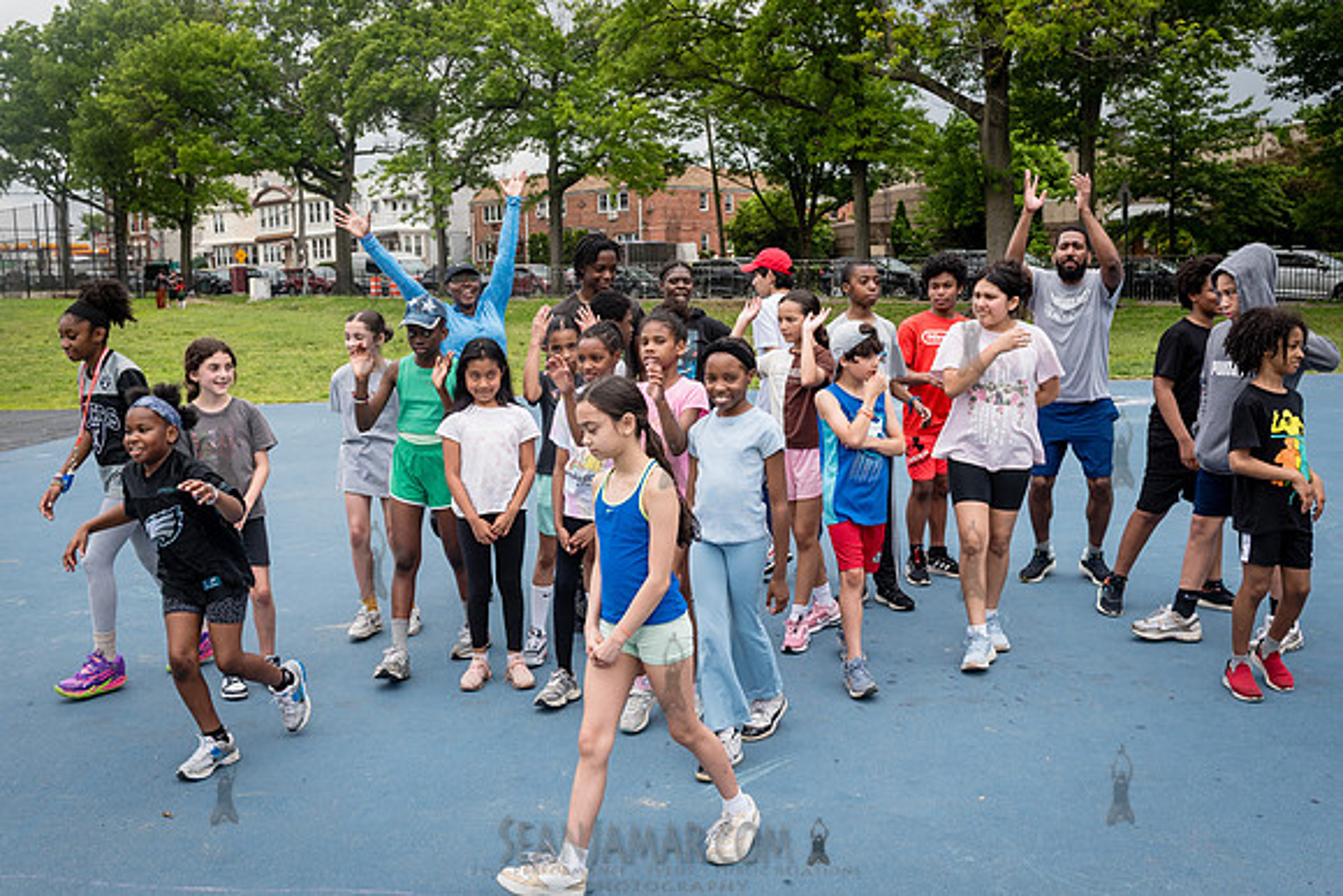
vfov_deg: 37.4
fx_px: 1322
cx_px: 695
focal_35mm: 35
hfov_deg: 53.8
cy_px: 419
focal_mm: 32
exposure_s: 1/800
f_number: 5.6
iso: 400
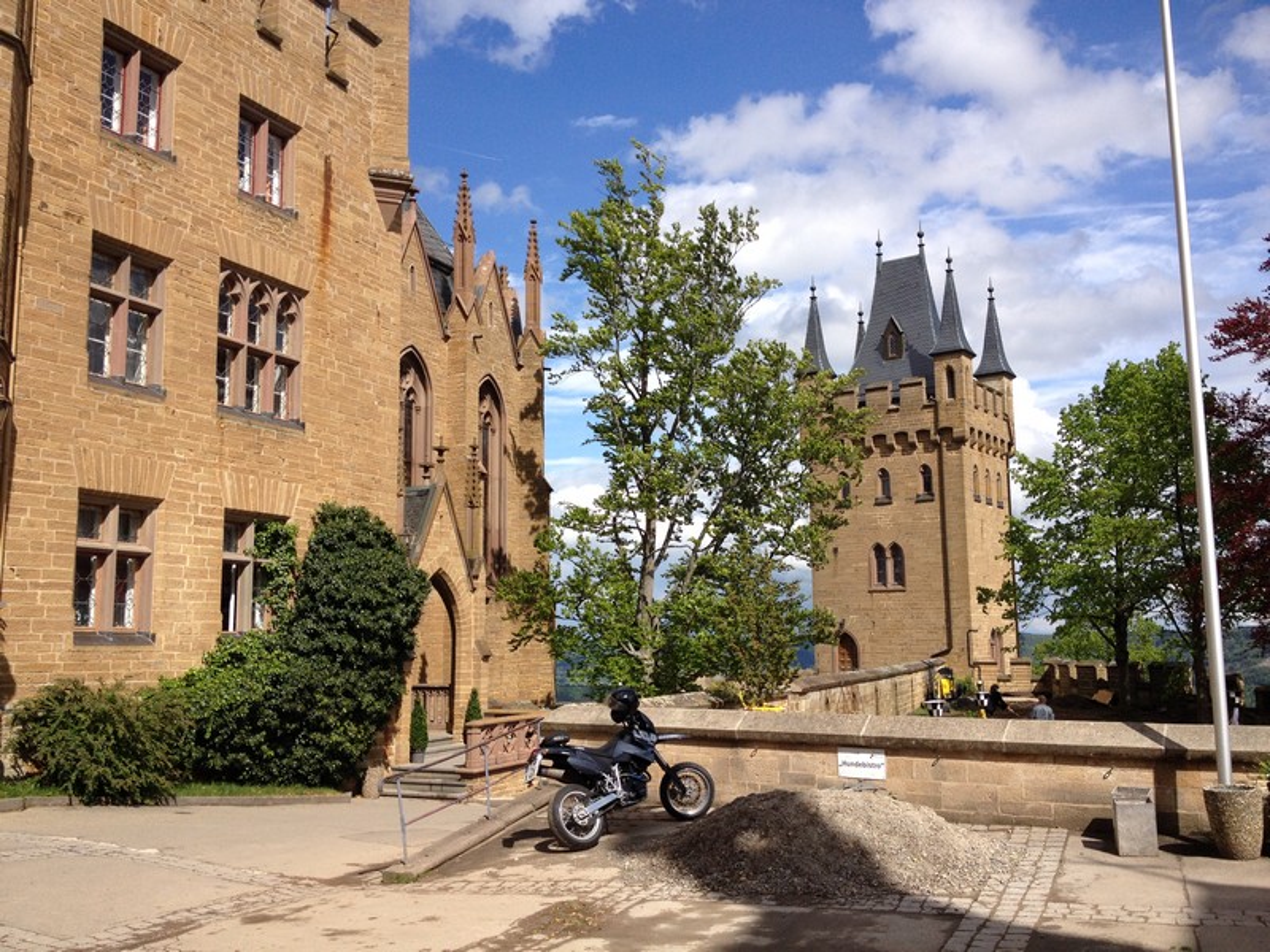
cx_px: 635
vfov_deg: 40.7
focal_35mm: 35
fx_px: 1284
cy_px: 476
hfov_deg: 52.6
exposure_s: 1/1842
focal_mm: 4.28
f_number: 2.4
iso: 50
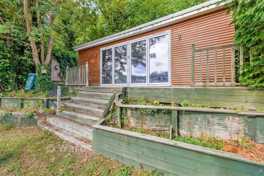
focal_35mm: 14
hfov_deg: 104.2
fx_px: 103
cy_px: 88
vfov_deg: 81.2
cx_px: 132
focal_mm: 14
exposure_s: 1/100
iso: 100
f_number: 8
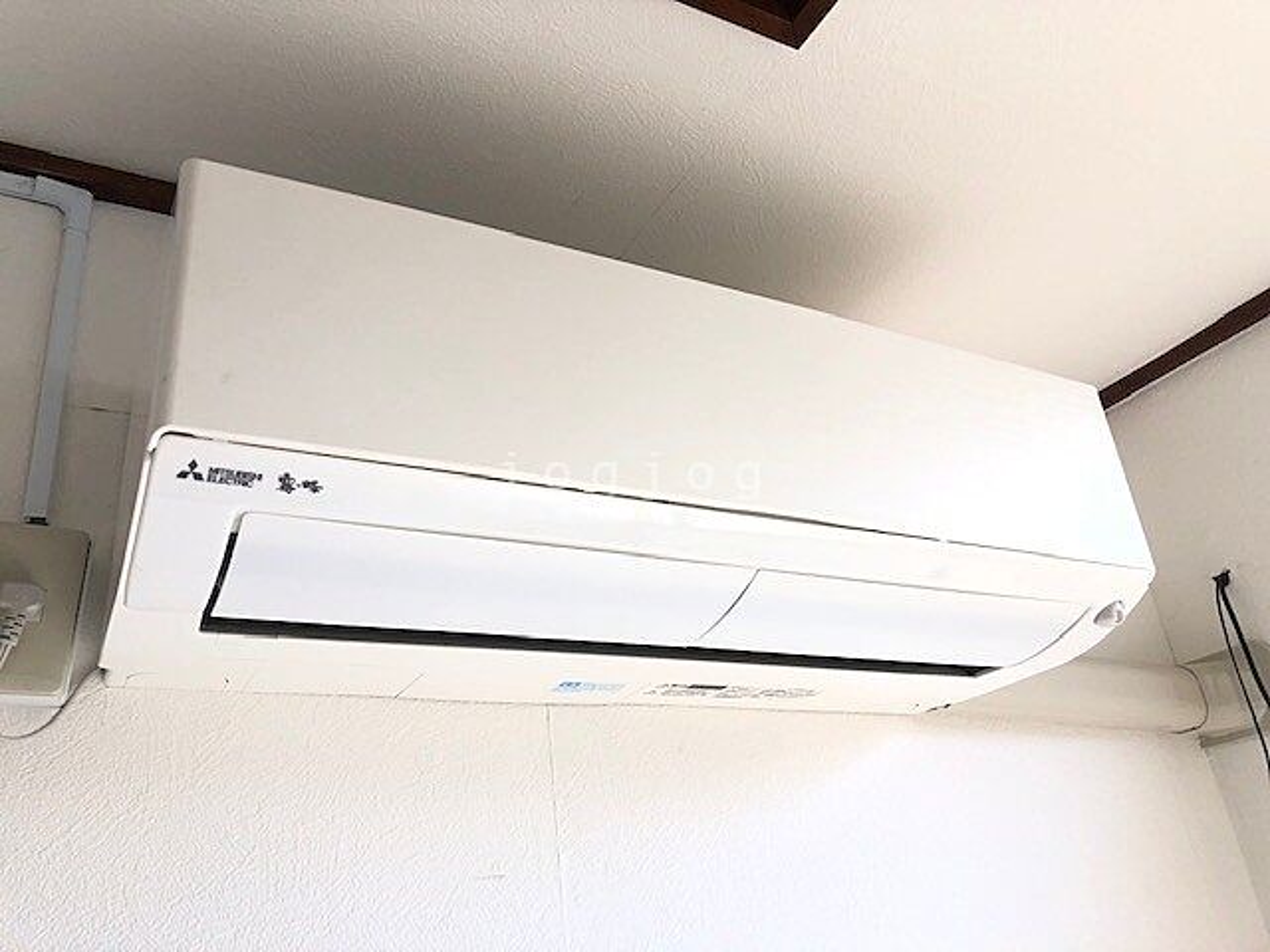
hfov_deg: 63.4
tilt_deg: +28.6
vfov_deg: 49.7
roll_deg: +7.1
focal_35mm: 28
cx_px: 635
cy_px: 476
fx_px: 1027
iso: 50
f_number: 1.8
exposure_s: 1/120
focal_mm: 3.99
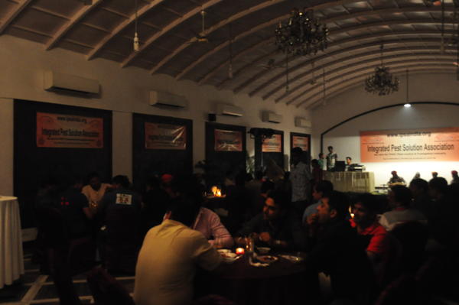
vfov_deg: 36.8
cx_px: 230
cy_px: 152
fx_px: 459
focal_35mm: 36
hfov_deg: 53.2
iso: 2000
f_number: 5
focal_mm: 24
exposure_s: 1/50
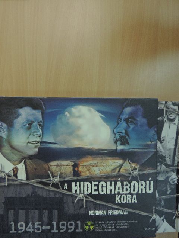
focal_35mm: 24
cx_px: 90
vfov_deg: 71.6
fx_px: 165
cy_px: 119
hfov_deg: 56.8
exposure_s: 1/100
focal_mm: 4.3
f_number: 3
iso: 400
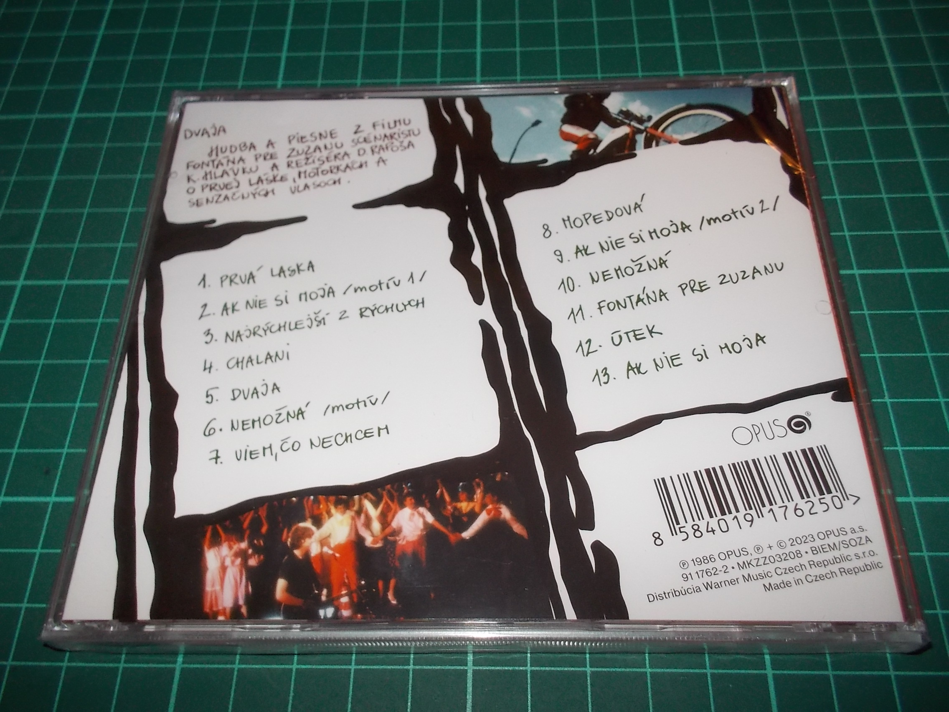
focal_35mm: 29
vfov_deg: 48.2
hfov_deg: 61.7
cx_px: 474
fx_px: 795
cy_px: 356
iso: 200
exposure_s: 1/30
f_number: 3.3
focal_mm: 4.1
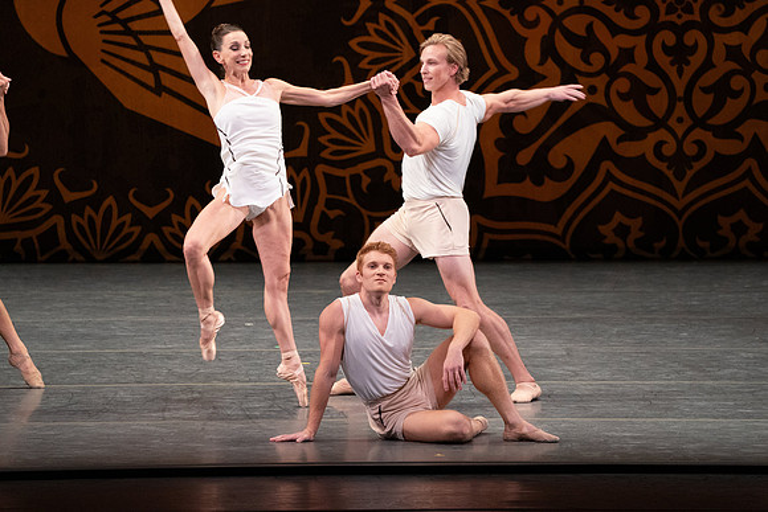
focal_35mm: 400
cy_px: 256
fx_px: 8535
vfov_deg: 3.4
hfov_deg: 5.2
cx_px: 384
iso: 6400
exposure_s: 1/400
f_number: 10
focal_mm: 400
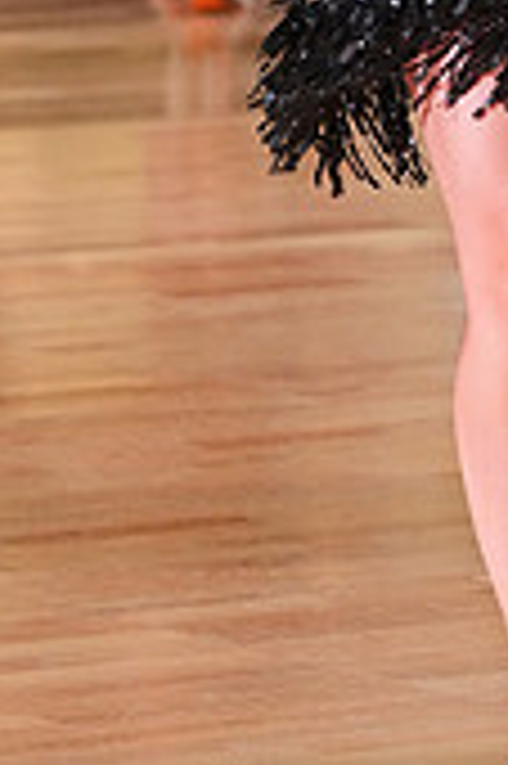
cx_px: 362
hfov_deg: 3.0
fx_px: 9798
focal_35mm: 462
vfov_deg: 4.5
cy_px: -176
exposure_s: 1/200
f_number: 5.6
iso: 3200
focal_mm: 135
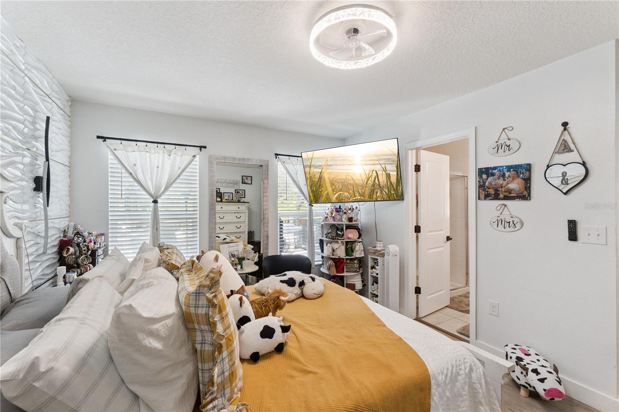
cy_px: 206
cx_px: 310
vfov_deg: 77.3
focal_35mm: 15
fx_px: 258
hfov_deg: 100.4
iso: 400
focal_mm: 10
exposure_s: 1/8
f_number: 11
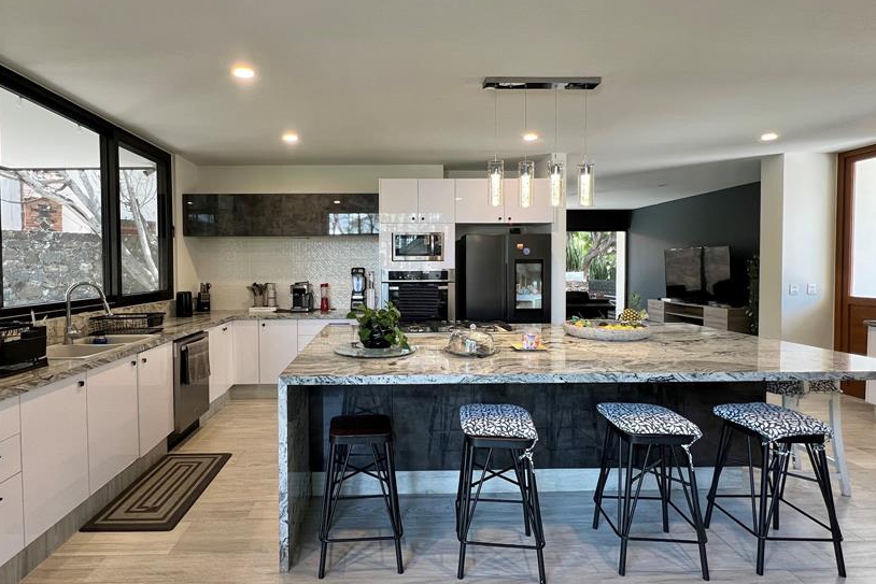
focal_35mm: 17
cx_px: 391
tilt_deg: -1.8
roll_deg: +0.4
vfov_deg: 70.4
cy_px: 282
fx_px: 414
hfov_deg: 92.9
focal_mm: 1.57
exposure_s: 1/120
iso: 200
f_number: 1.8
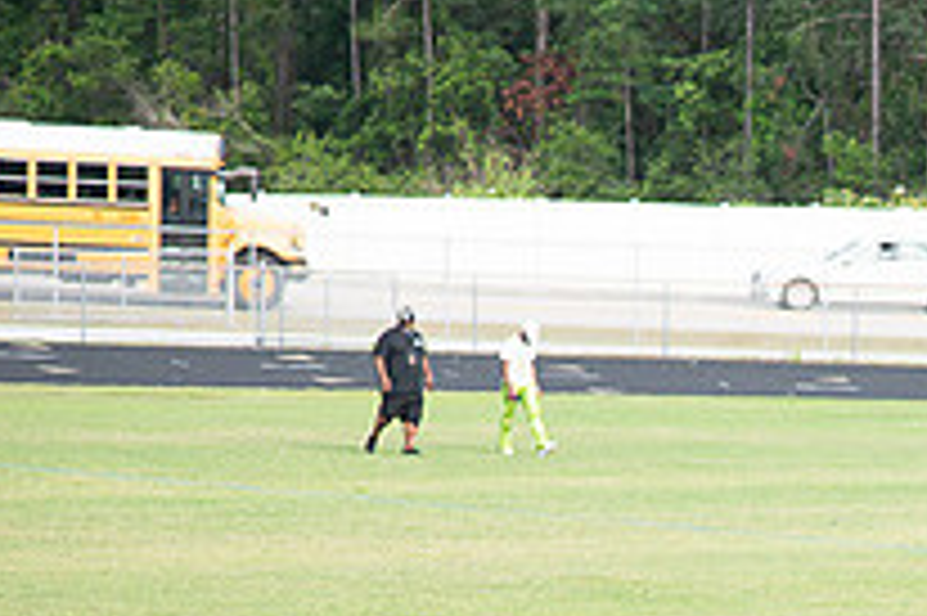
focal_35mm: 338
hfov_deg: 6.1
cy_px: 827
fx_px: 8696
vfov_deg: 4.0
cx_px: 990
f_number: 4
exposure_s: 1/200
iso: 100
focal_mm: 120
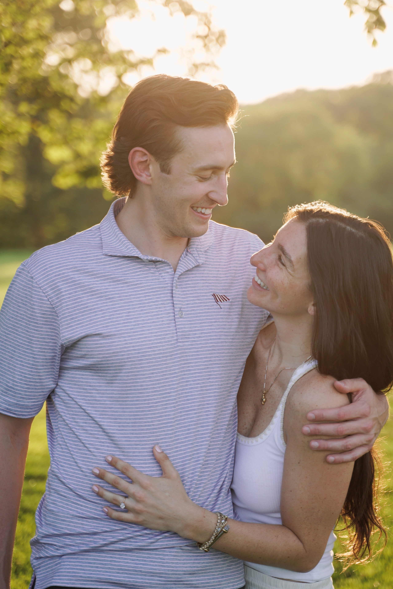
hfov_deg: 18.2
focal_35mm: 75
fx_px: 1228
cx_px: 196
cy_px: 294
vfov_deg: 27.0
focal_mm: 75
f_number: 2.8
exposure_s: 1/250
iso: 100
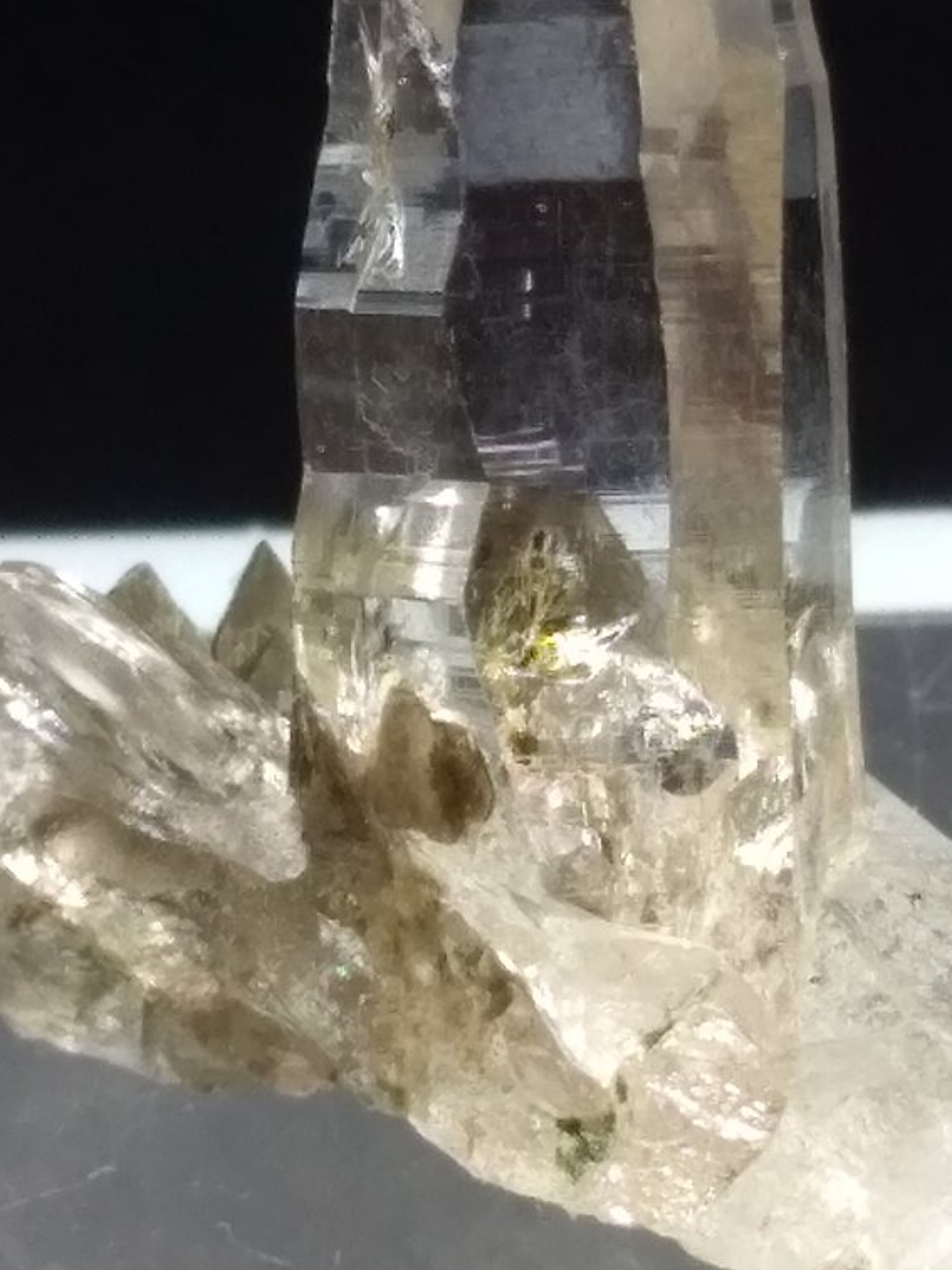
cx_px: 653
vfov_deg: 34.3
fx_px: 2017
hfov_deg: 26.4
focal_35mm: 55
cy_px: 341
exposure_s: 1/30
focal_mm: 3.54
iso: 131
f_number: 2
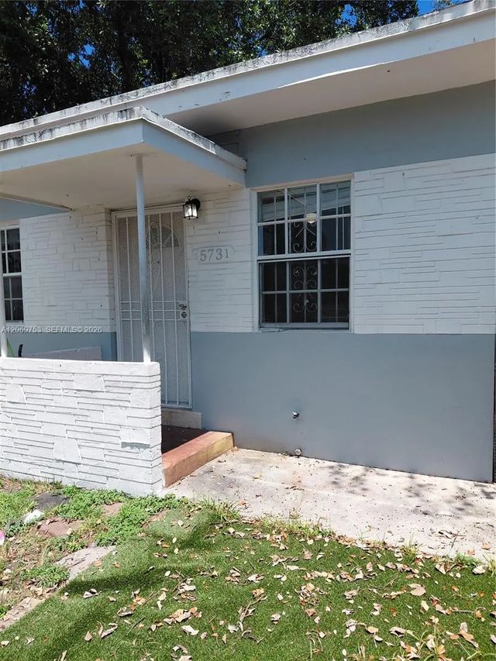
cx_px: 248
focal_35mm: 25
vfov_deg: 69.4
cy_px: 330
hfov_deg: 54.9
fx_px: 478
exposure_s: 1/2005
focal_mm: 4.69
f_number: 1.8
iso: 50
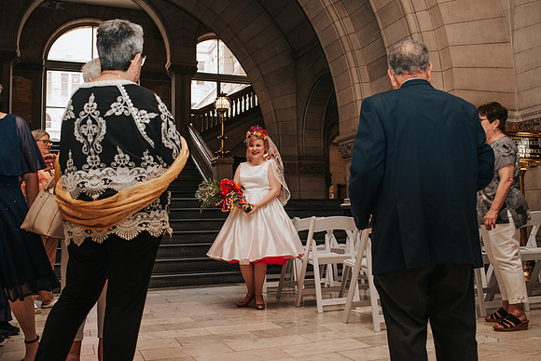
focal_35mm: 35
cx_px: 270
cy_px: 180
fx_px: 531
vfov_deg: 37.5
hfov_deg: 53.9
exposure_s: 1/160
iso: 1000
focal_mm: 35
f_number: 4
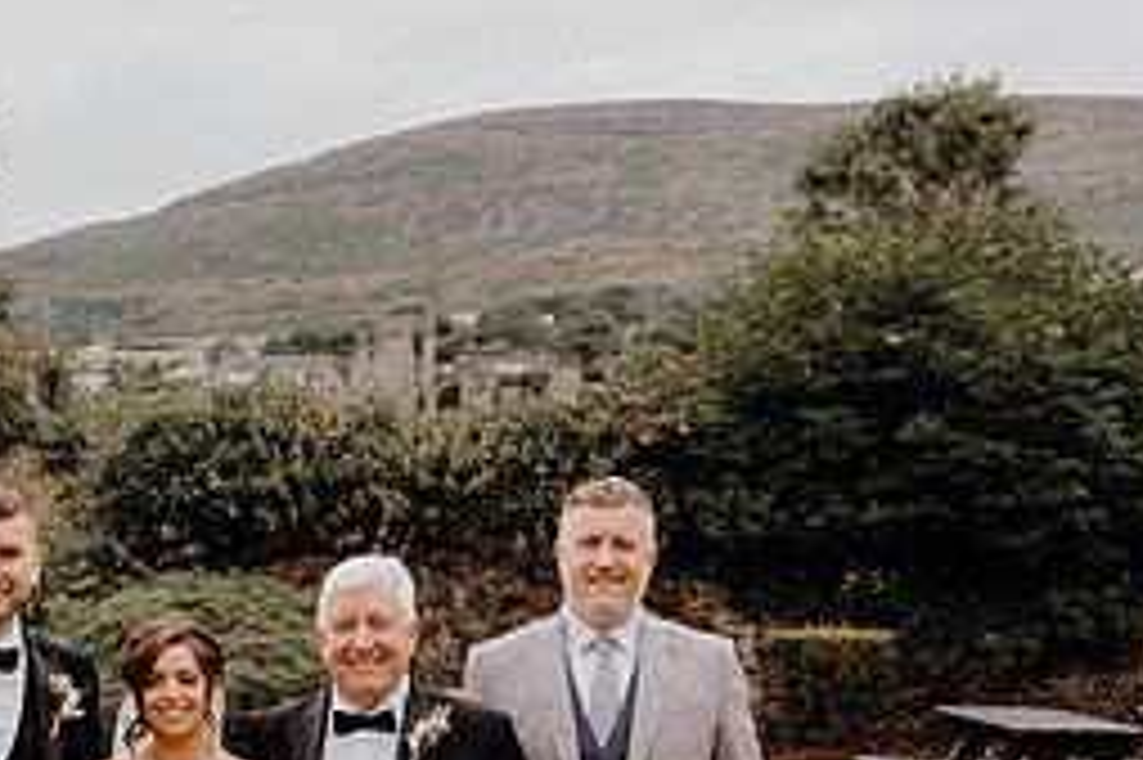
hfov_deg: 24.5
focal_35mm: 80
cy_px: 717
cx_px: 58
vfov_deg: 16.8
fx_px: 2538
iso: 125
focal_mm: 35
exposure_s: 1/160
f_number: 6.3
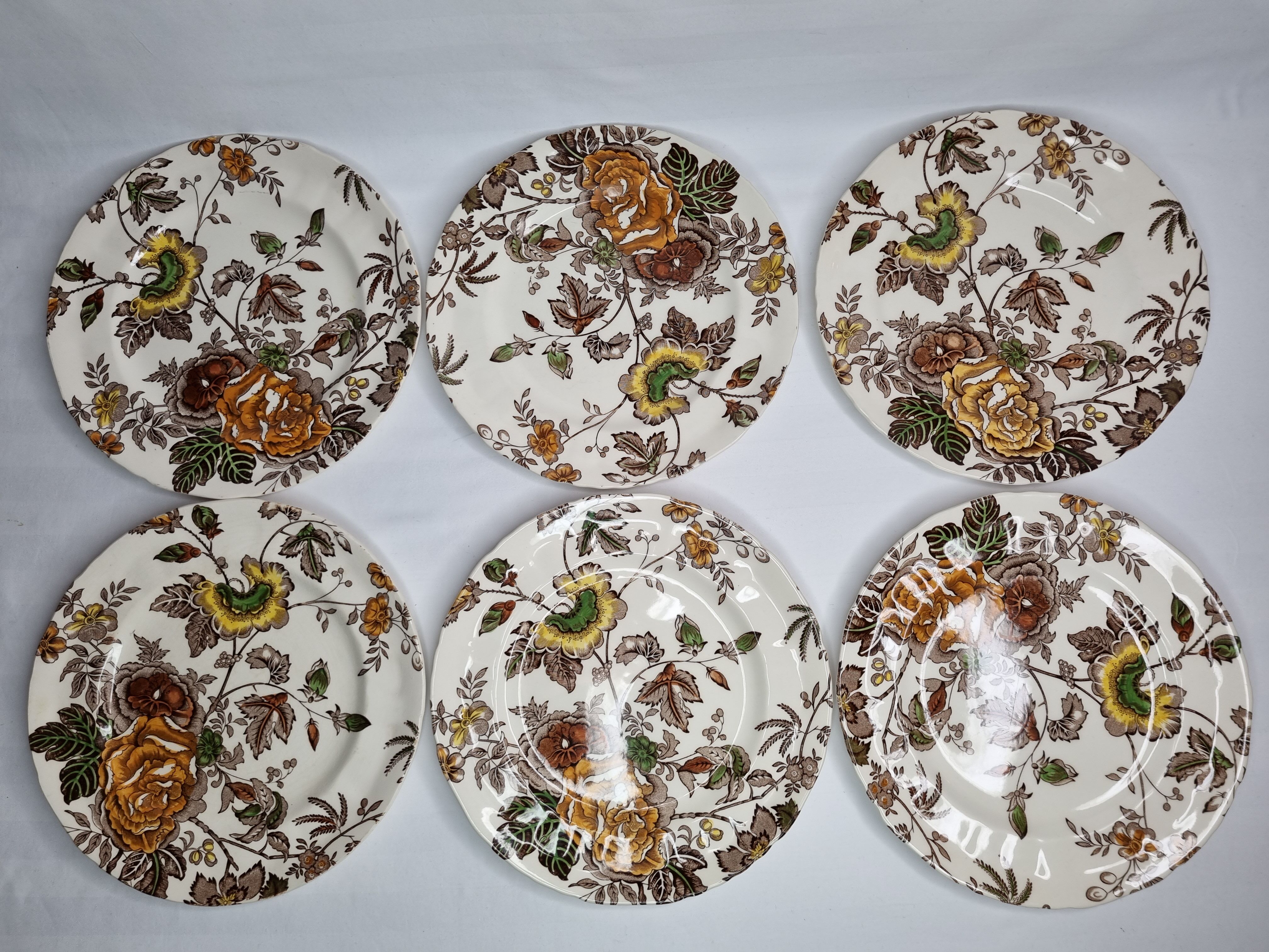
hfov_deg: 67.3
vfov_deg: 53.1
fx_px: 953
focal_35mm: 26
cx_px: 634
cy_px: 476
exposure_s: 1/292
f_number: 1.8
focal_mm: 5.4
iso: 50
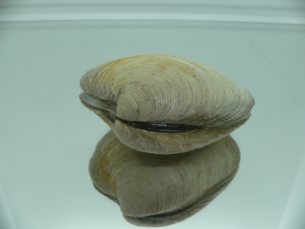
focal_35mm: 35
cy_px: 114
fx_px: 308
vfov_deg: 40.7
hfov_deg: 52.6
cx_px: 152
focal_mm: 4.6
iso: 100
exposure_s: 1/60
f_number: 2.8
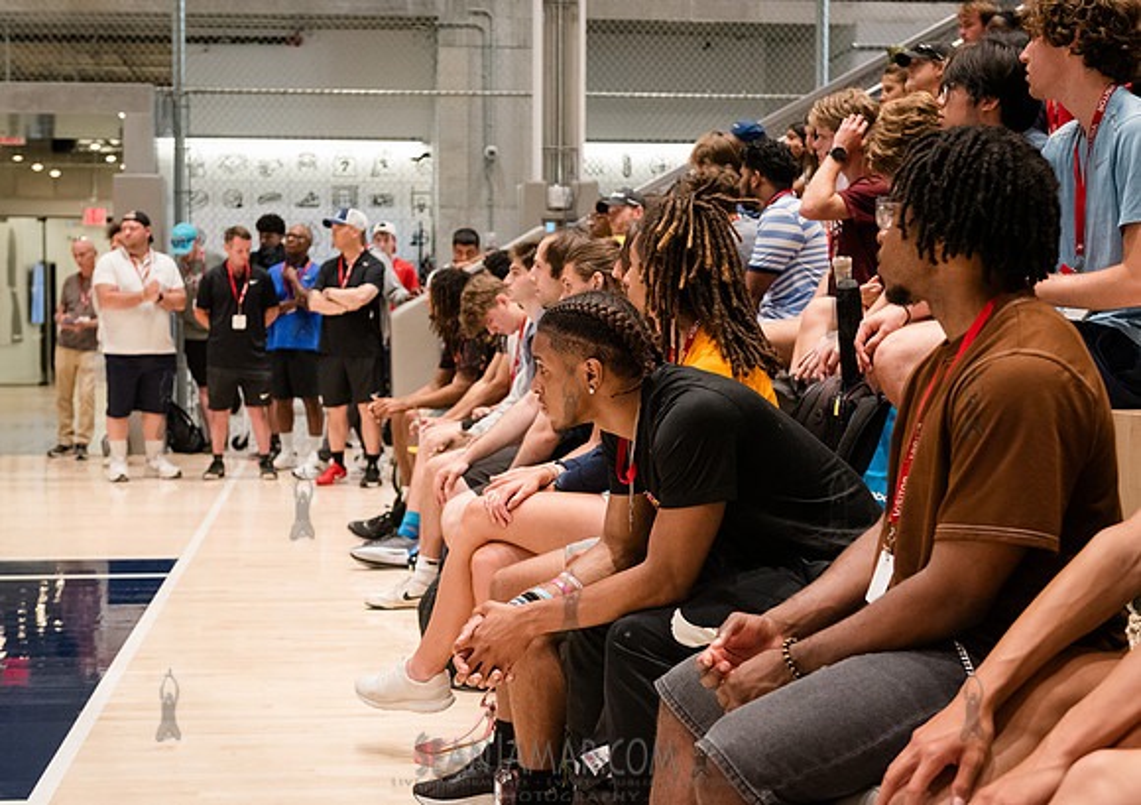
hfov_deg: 35.7
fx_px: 1768
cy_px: 405
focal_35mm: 55
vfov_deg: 25.6
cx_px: 505
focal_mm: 48
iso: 5000
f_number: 4
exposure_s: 1/250
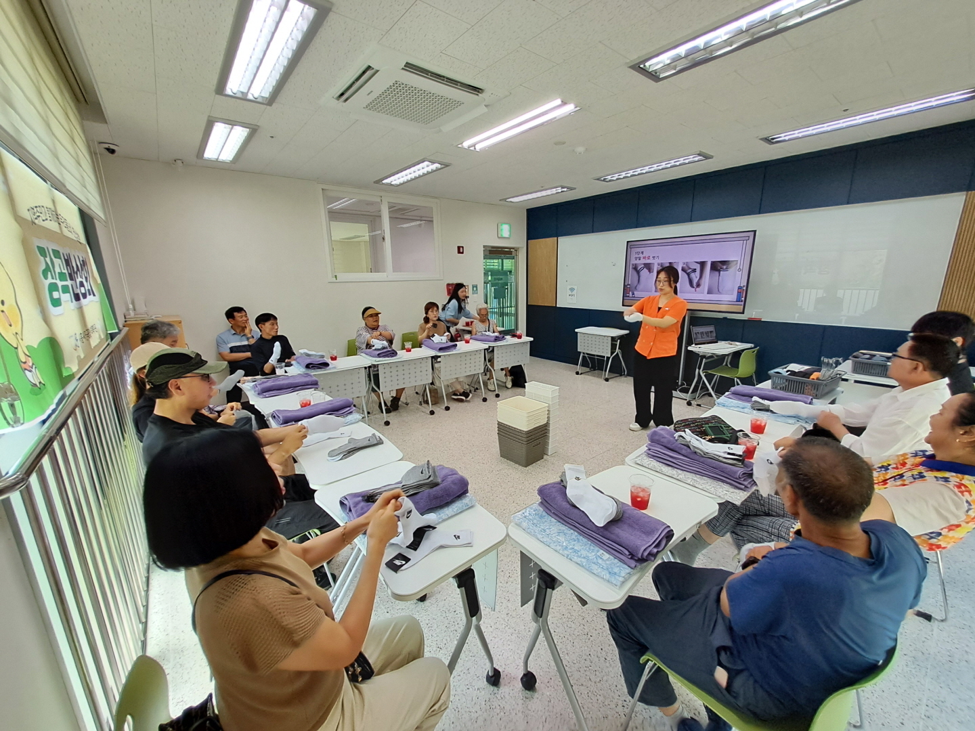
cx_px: 488
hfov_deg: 106.2
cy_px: 366
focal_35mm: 13
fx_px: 366
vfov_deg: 89.9
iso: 64
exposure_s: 1/60
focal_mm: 1.13
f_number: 2.2
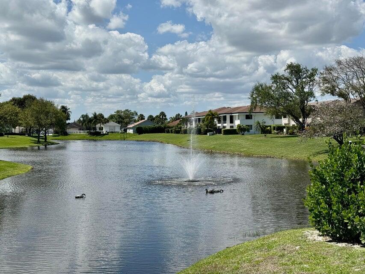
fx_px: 506
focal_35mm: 48
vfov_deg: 30.3
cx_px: 182
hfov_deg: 39.7
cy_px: 137
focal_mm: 6.76
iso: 64
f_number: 1.78
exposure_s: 1/9009
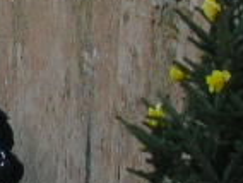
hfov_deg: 3.0
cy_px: -26
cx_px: -453
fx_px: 4613
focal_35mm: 656
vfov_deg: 2.3
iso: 50
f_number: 4.5
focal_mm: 15.2
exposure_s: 1/57.1
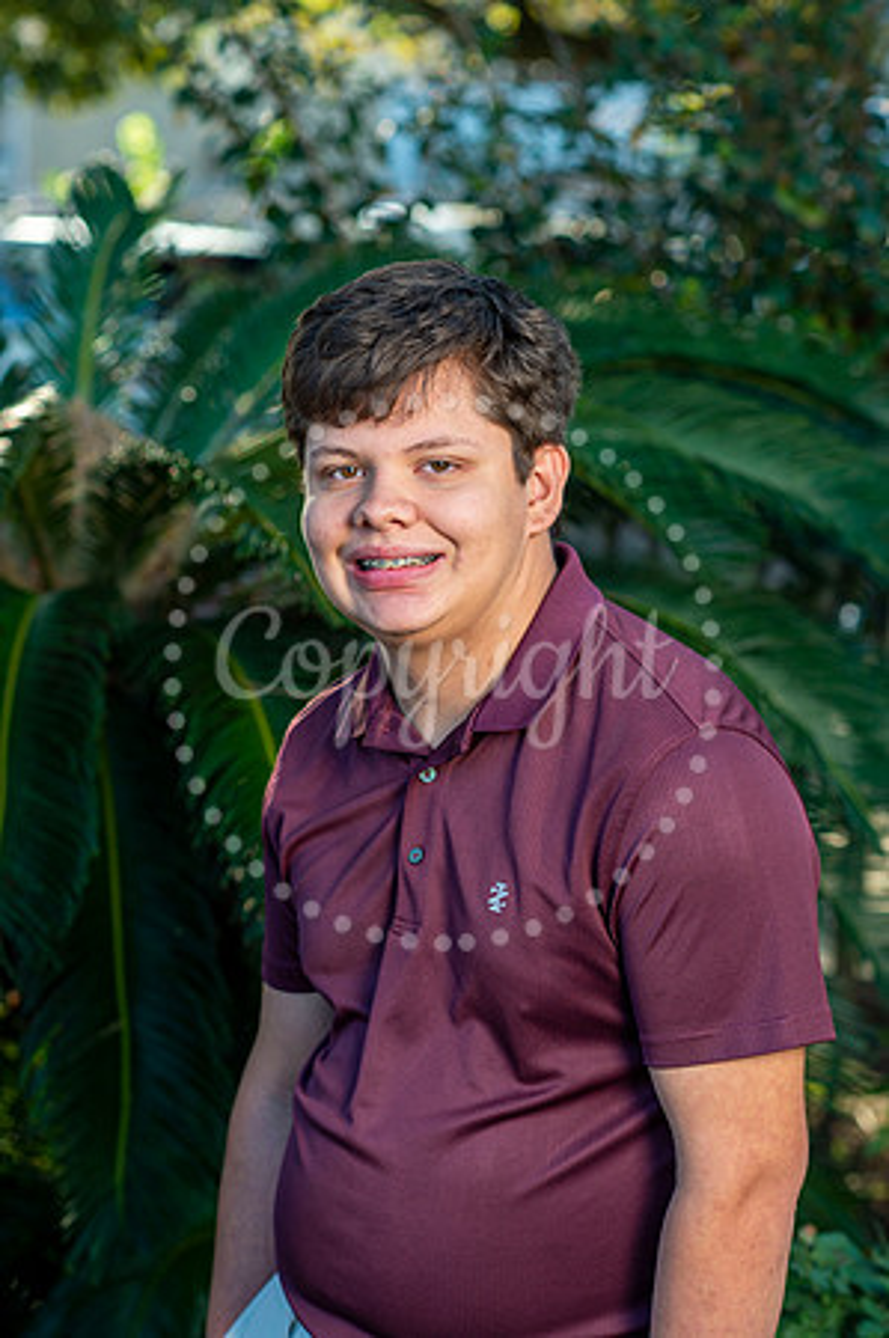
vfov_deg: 23.9
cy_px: 669
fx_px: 3156
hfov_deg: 16.0
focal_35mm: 85
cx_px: 444
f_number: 4
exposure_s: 1/160
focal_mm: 85
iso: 200
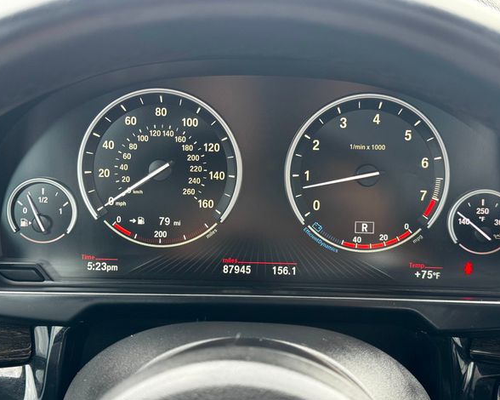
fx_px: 754
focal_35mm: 51
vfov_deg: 29.7
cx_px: 266
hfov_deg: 36.7
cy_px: 197
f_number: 1.78
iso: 100
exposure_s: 1/56
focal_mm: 6.76
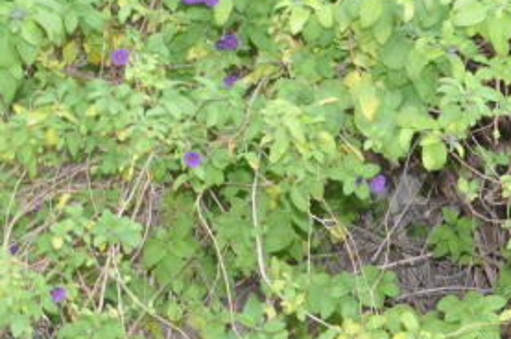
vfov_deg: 7.7
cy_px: -112
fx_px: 2481
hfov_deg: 11.4
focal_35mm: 175
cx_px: -173
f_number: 4
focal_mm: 28
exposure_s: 1/60
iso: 400
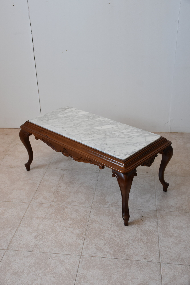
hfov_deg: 34.2
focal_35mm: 39
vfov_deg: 49.6
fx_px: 309
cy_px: 142
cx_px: 95
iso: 800
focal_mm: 26
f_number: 5
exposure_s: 1/100
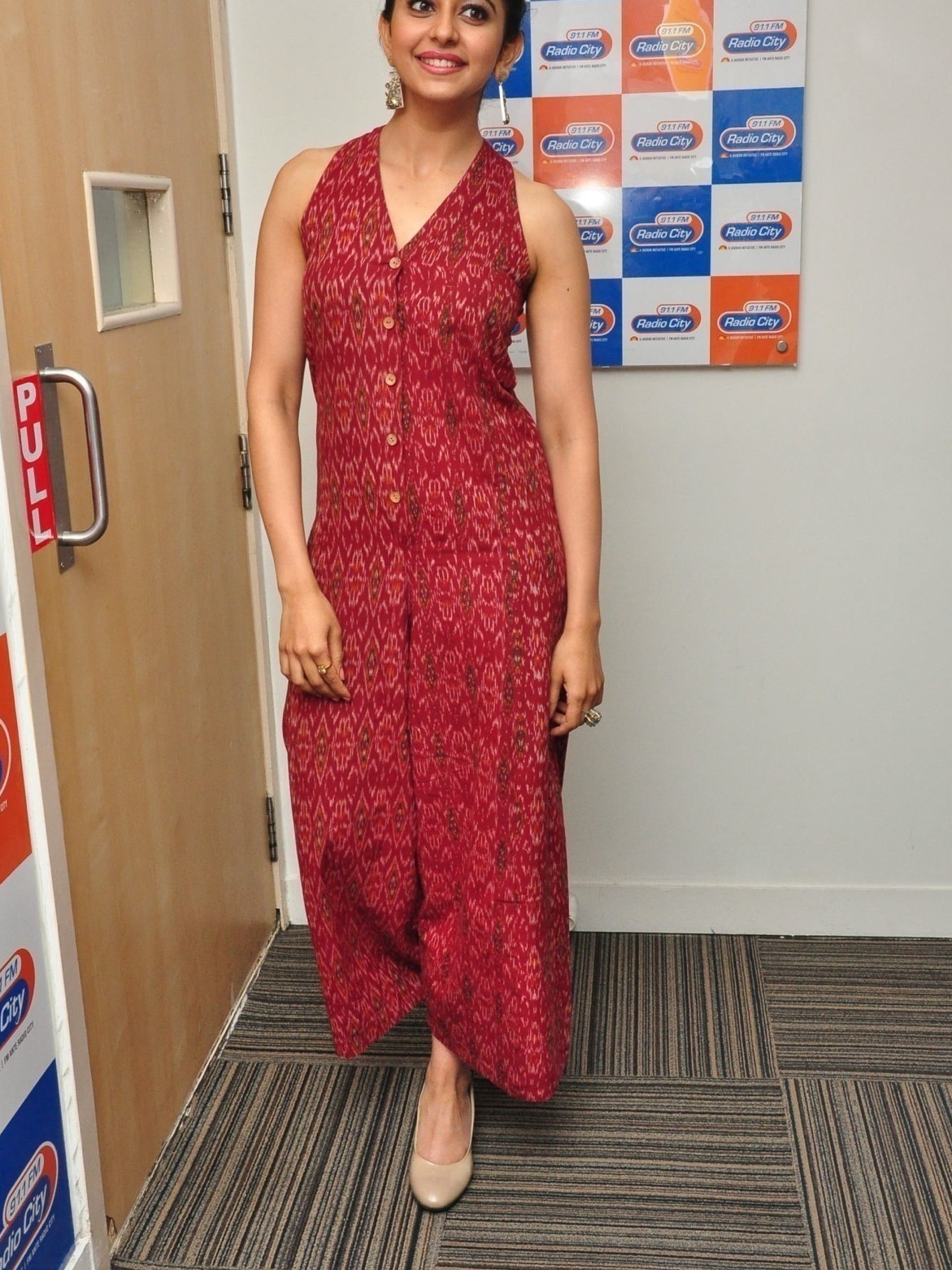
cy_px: 596
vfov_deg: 46.8
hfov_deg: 35.9
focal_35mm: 40
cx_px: 475
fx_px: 1467
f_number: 10
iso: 1600
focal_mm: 24
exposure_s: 1/125
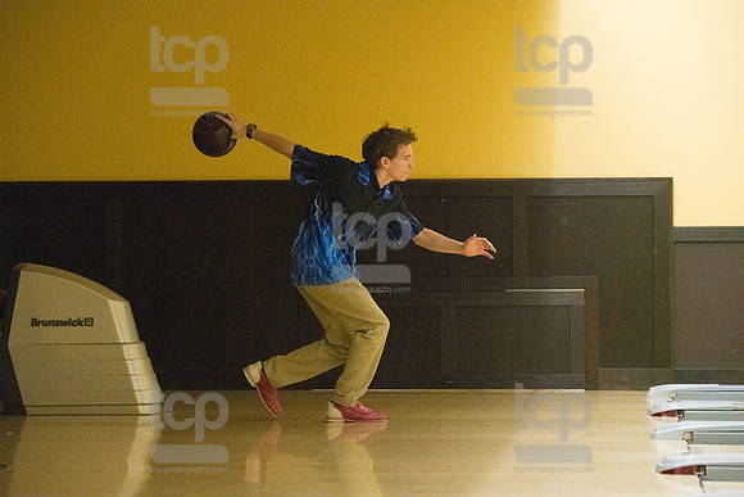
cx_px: 372
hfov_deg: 16.8
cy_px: 248
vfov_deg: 11.2
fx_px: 2522
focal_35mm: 122
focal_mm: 122
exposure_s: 1/1000
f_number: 4.5
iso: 10000
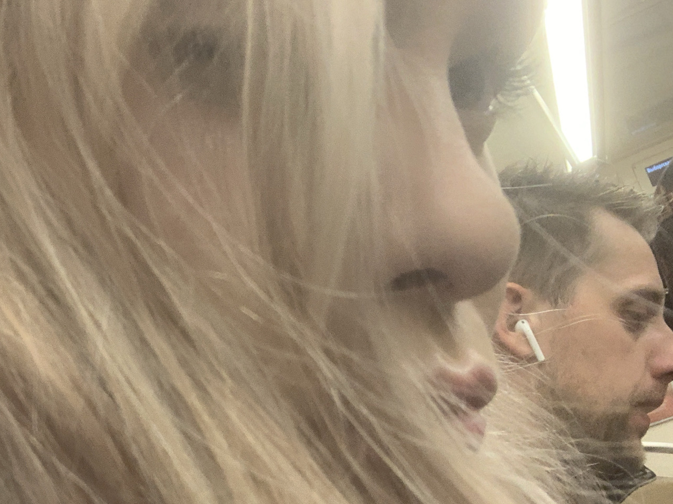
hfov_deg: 37.7
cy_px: 393
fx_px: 972
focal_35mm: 50
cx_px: 218
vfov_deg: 28.6
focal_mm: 2.87
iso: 200
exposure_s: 1/60
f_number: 2.2
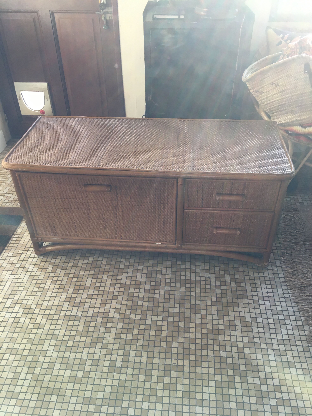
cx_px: 156
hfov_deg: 48.2
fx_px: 349
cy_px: 208
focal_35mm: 29
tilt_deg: -36.3
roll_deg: -0.5
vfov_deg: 61.7
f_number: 2.2
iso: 25
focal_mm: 4.15
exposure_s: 1/33
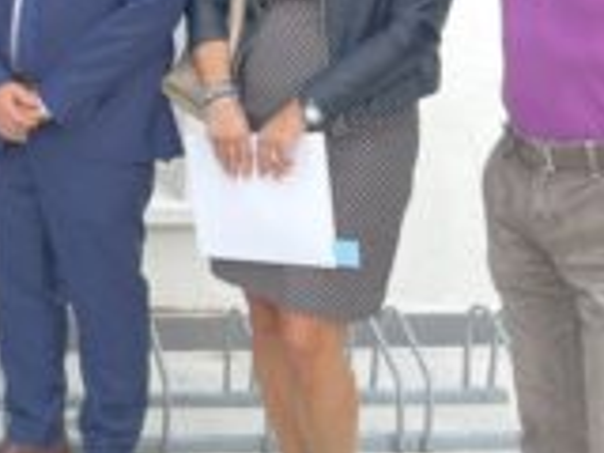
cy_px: 21
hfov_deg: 22.9
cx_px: -132
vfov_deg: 18.5
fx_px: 1361
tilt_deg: -8.0
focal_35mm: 78
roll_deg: -0.1
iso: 40
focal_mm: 5.1
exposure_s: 1/200
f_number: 1.6
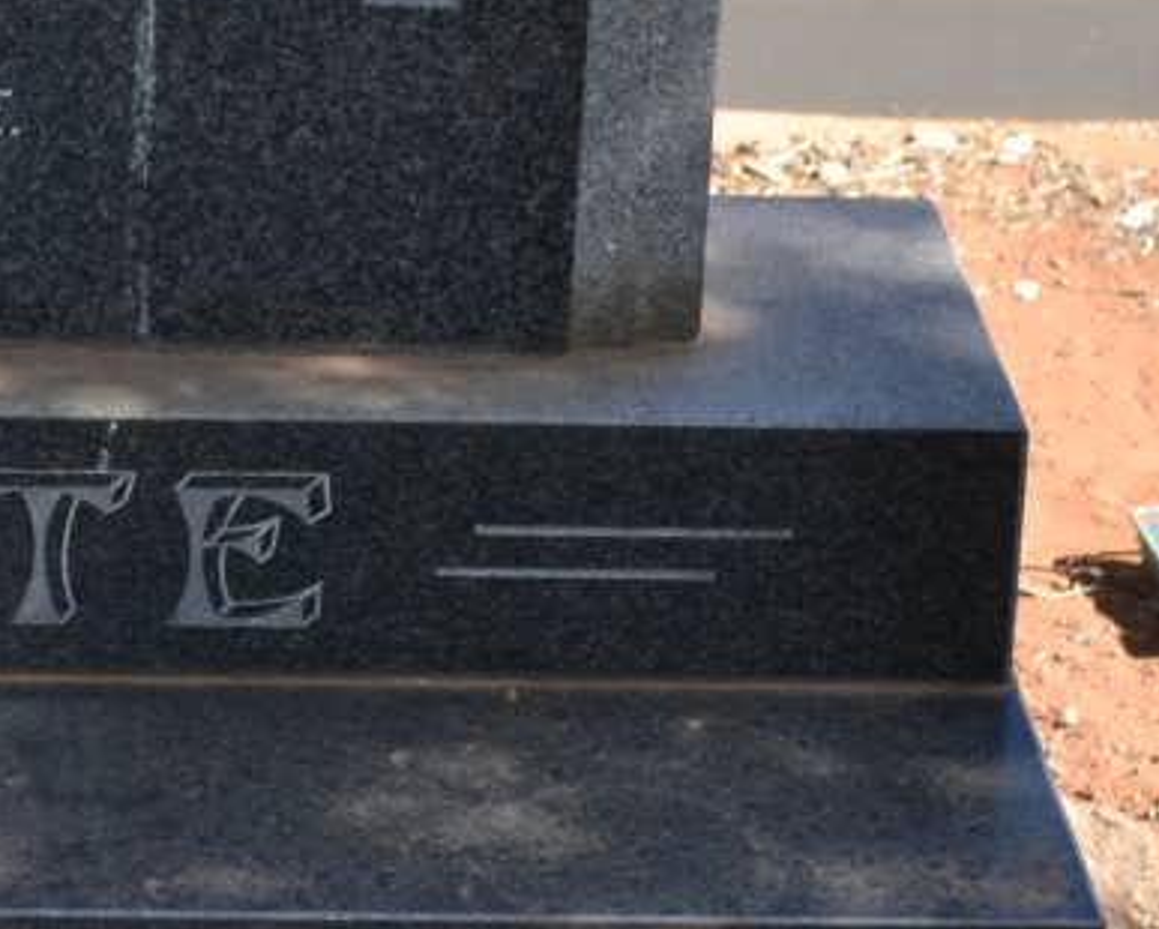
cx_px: 12
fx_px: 5388
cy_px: -267
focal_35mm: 157
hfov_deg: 12.1
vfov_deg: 9.7
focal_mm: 36
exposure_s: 1/125
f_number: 5
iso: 220
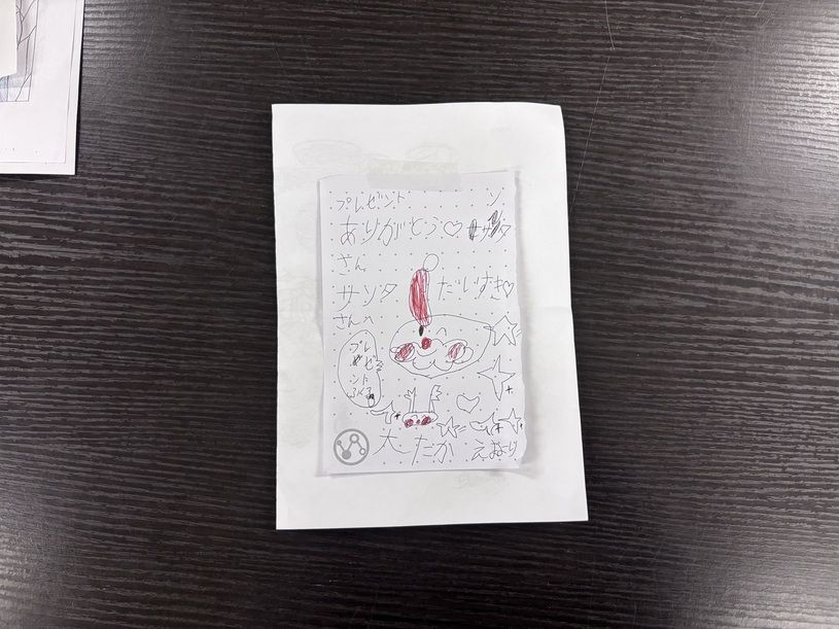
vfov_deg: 53.1
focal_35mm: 26
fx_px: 630
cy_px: 314
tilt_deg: -84.4
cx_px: 420
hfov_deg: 67.3
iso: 160
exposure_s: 1/60
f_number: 1.6
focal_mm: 5.96
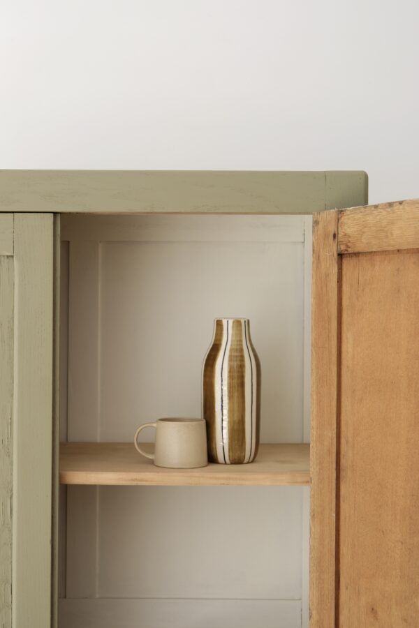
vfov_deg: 37.5
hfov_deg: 25.5
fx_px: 925
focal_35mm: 53
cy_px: 314
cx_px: 210
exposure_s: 1/52
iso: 160
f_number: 2.8
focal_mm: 35
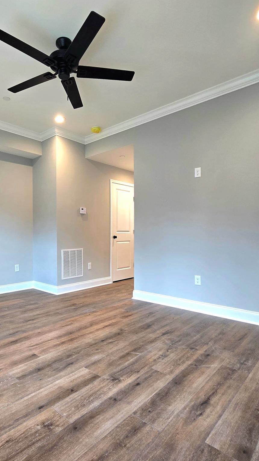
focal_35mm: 19
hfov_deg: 56.8
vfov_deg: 89.6
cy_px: 231
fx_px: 232
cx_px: 82
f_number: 2.2
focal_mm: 2.2
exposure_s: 1/60.2
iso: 125
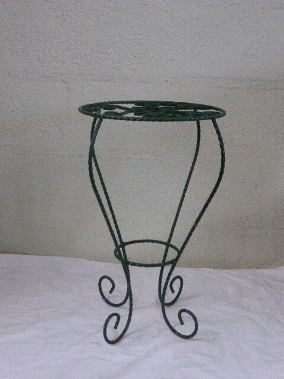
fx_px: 536
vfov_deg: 38.9
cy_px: 190
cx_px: 142
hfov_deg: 29.7
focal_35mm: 49
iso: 800
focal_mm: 8.5
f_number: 4.2
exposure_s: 1/100
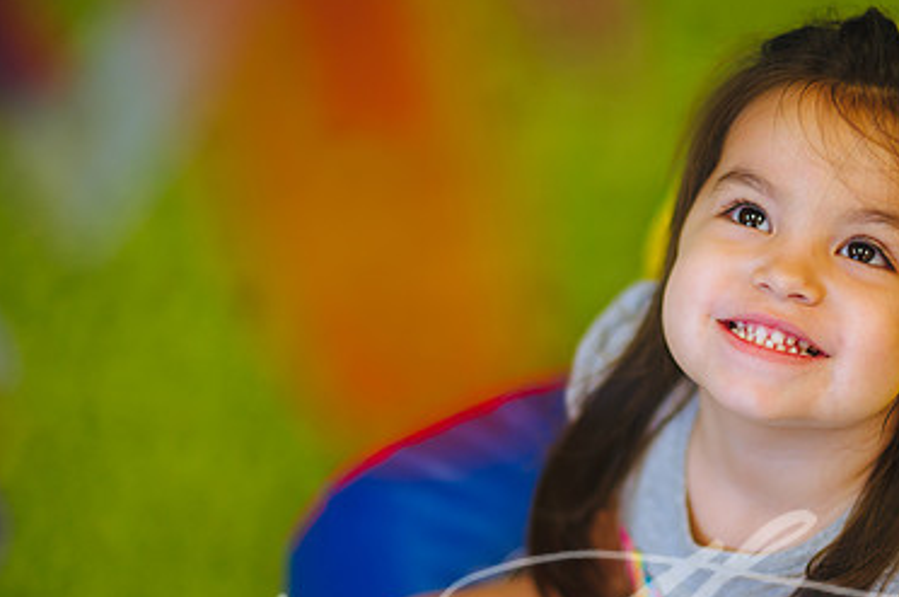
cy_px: 375
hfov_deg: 25.7
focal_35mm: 78
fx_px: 1945
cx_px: 677
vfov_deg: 17.4
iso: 125
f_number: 1.4
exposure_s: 1/200
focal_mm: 50
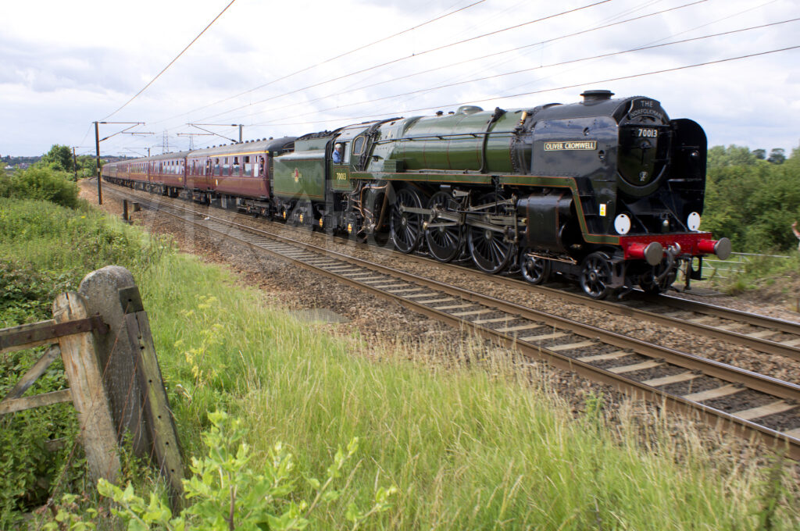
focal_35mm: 33
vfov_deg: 39.9
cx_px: 400
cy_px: 266
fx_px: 732
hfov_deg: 57.3
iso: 200
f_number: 7.1
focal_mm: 22
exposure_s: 1/320
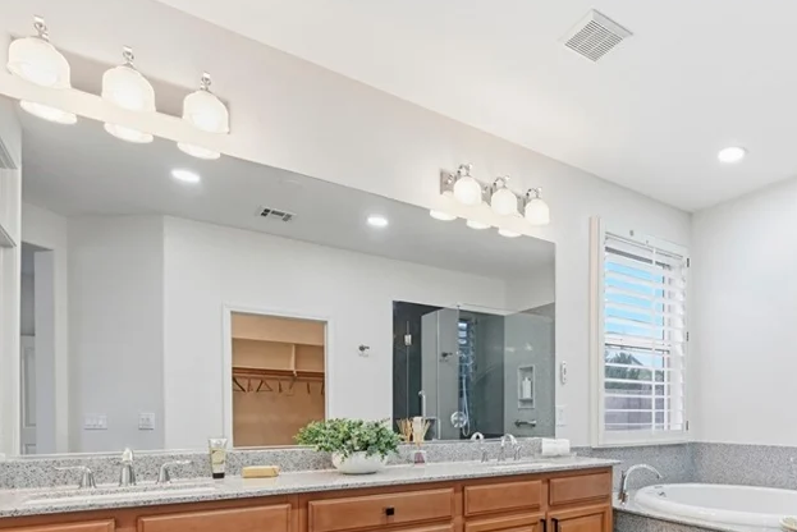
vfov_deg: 50.5
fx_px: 528
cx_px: 599
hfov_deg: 69.2
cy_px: 420
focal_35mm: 24
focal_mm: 14.5
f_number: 10
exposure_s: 1/80
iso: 500
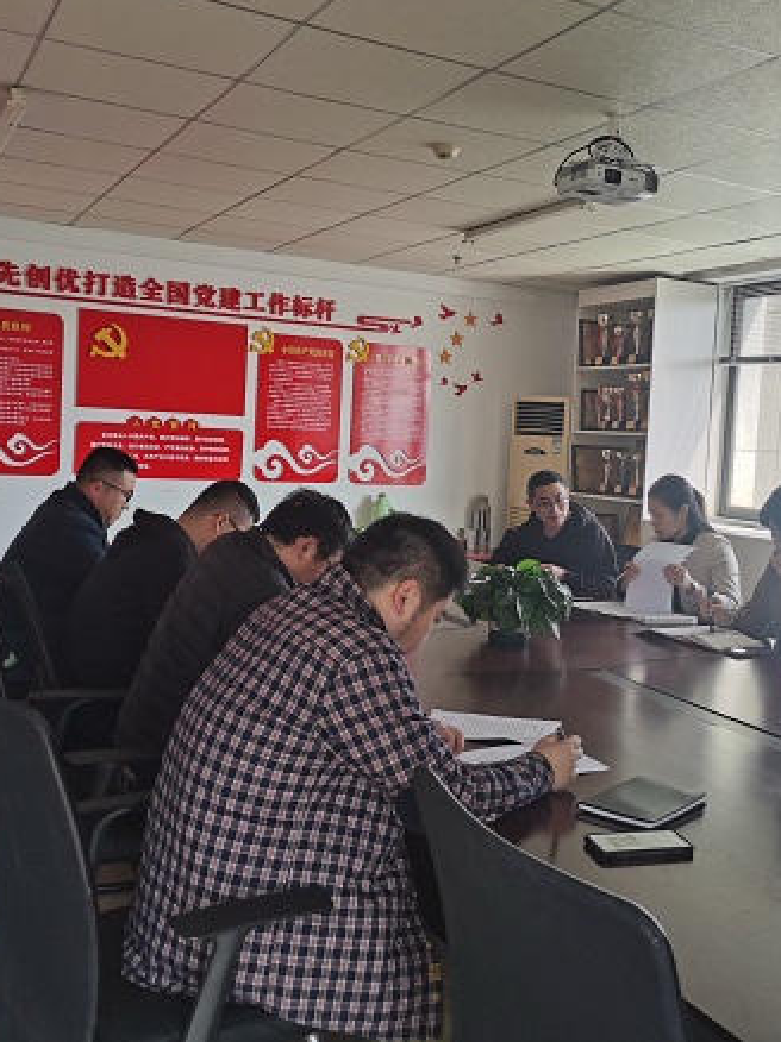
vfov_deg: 50.2
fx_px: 1114
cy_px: 509
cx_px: 493
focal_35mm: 37
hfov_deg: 38.4
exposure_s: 1/311
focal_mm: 5.58
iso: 50
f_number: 1.8
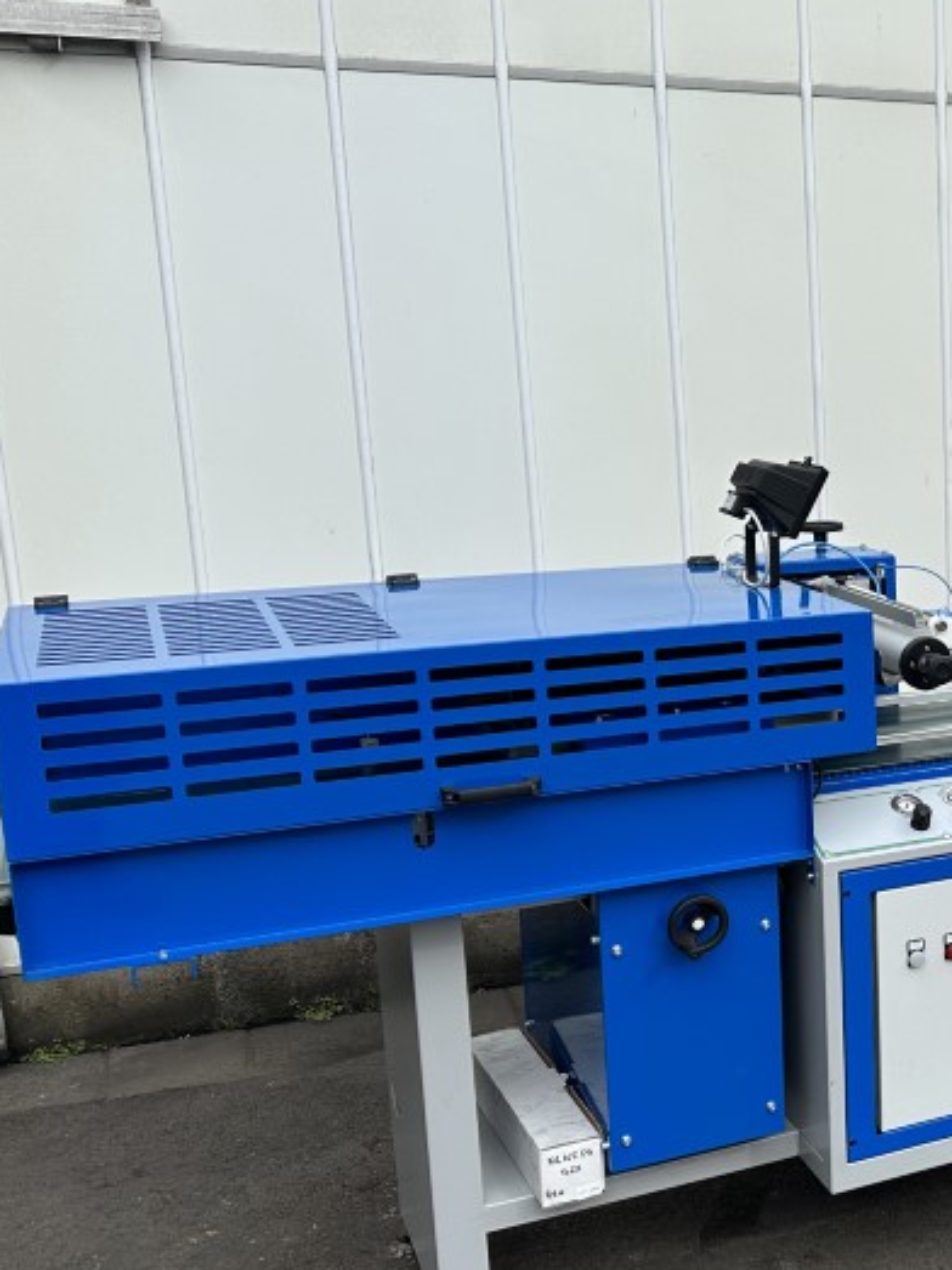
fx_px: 1724
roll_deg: +0.4
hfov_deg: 27.5
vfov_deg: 40.4
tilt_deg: -11.6
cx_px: 1115
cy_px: 670
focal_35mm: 47
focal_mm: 6.86
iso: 80
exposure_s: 1/1949
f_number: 1.78
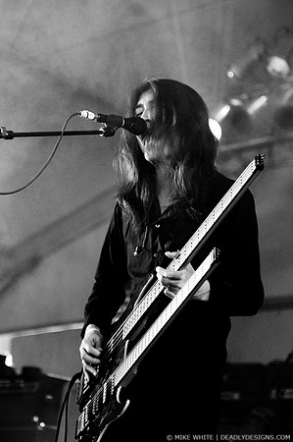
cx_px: 146
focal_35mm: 105
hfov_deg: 13.0
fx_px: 1285
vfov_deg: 19.5
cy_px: 221
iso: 800
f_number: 2.8
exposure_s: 1/160
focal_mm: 70
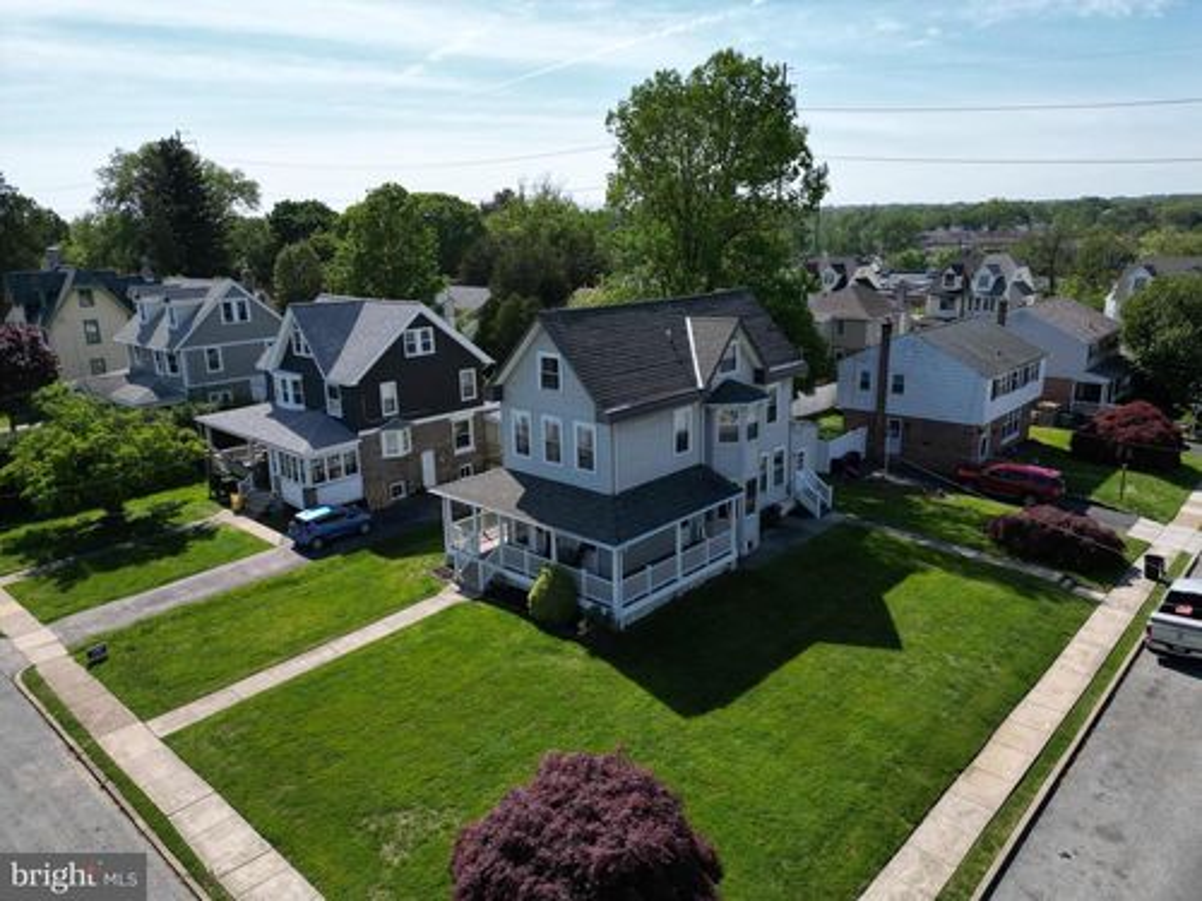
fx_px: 833
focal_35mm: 24
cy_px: 450
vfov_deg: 56.8
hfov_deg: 71.6
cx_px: 601
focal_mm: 6.72
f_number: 1.7
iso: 100
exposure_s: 1/3000
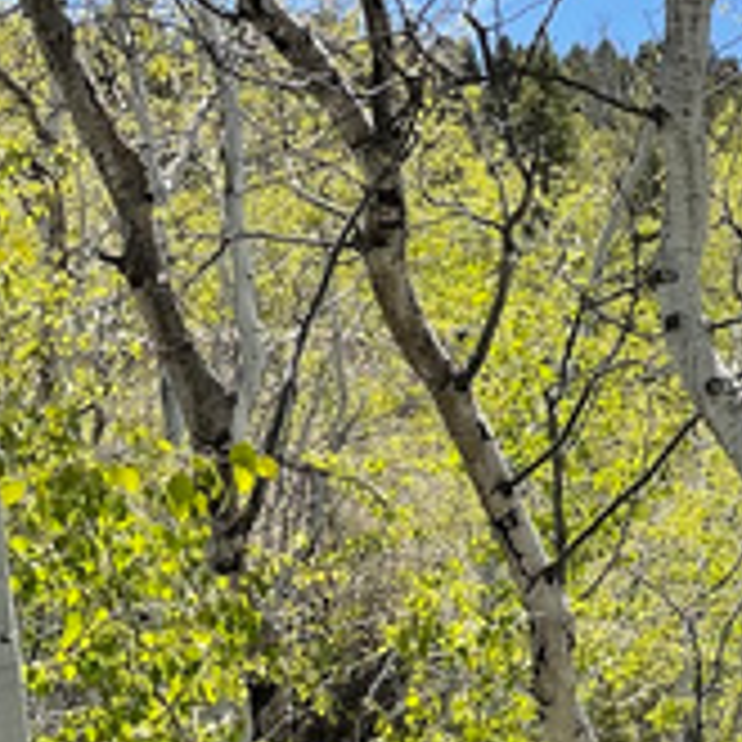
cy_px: 616
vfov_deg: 19.3
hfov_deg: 17.9
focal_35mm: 89
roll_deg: +0.6
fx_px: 2158
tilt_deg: +3.2
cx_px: 1025
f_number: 1.6
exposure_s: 1/1618
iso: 32
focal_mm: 4.2
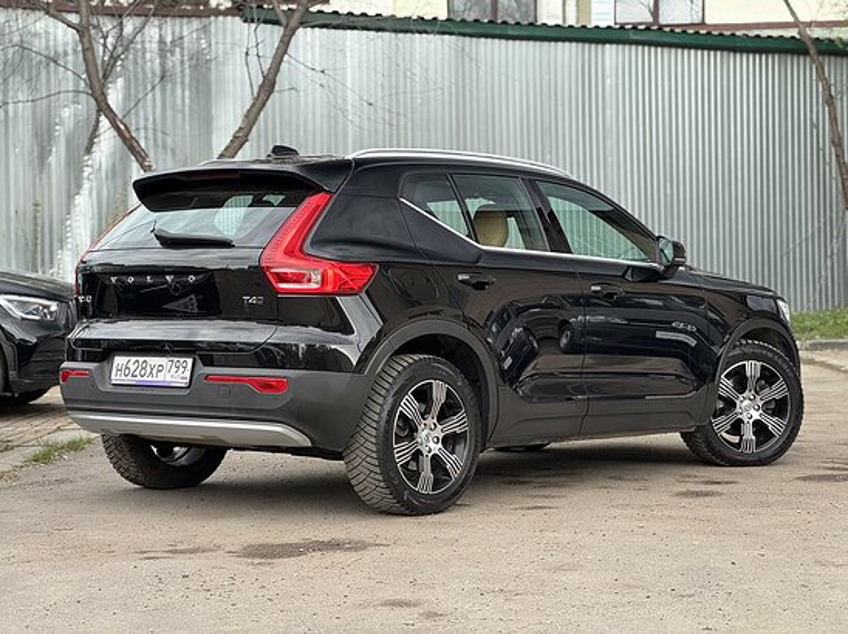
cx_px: 424
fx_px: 1885
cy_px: 317
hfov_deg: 25.4
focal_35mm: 77
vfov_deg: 19.1
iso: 250
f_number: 2.8
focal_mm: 9
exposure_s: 1/60
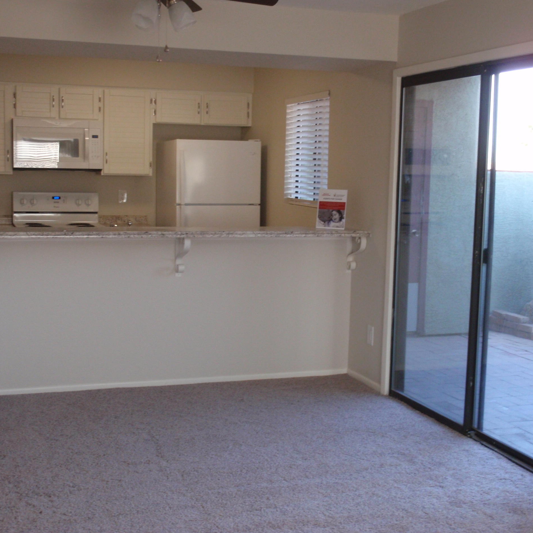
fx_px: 836
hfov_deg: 35.3
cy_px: 264
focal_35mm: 48
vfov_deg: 35.4
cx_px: 252
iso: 160
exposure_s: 1/40
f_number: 3.9
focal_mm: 7.25
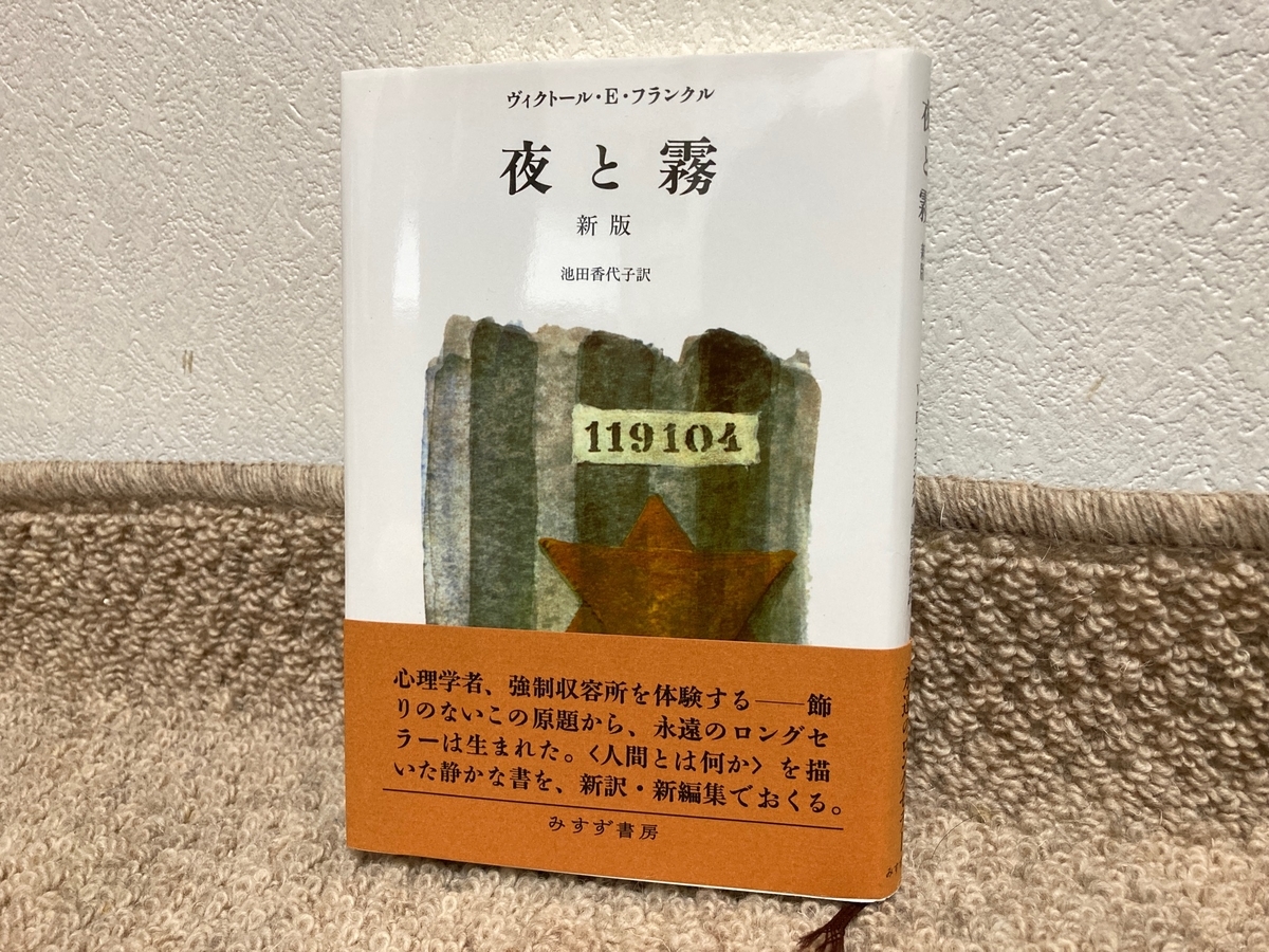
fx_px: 1026
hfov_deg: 63.4
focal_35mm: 28
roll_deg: +3.9
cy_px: 476
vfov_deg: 49.7
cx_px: 634
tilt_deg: -17.5
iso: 250
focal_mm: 3.99
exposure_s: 1/40
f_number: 1.8
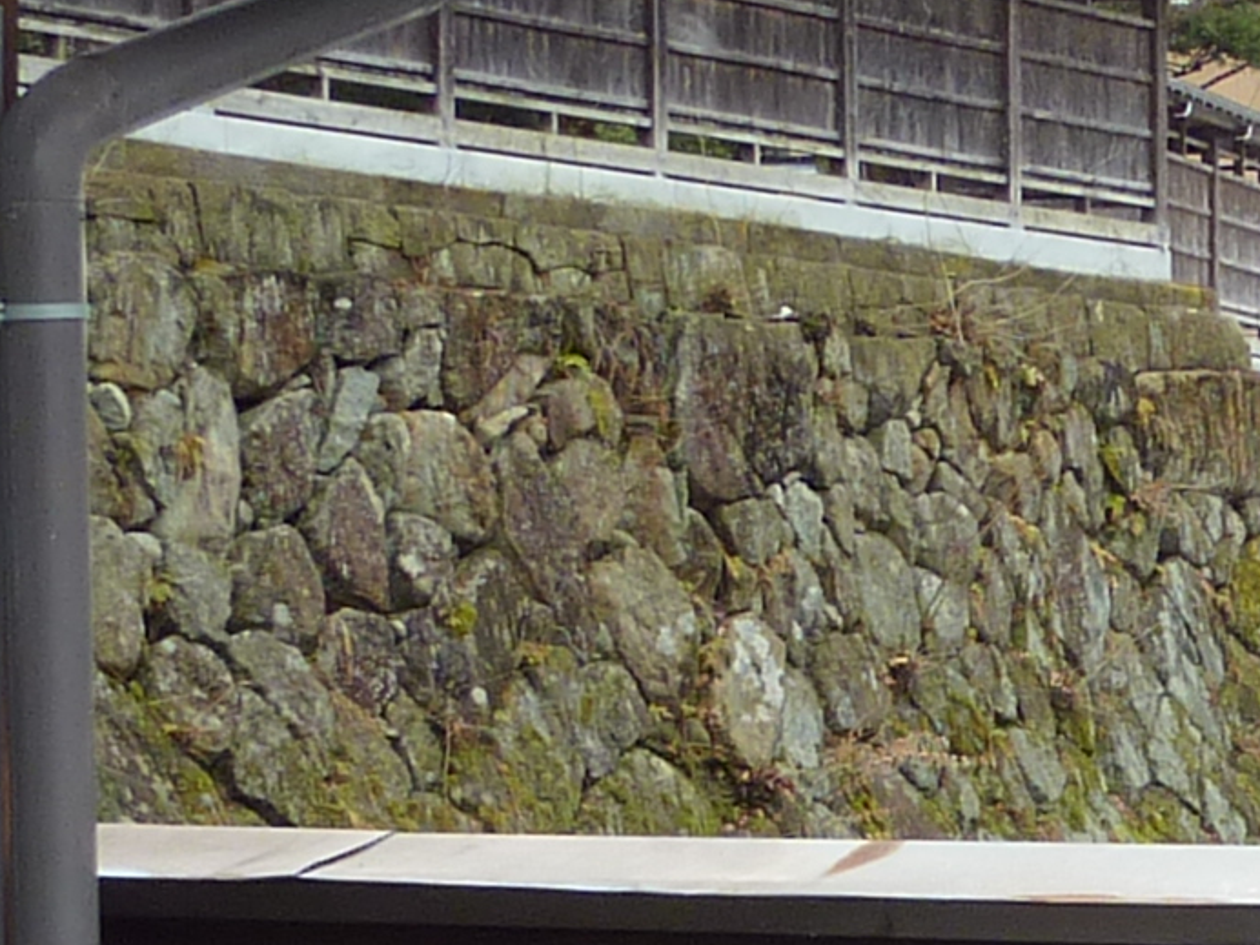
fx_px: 5169
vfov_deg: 10.3
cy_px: 1098
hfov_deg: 13.4
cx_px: 1633
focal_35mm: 142
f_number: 3.5
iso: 80
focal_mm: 4.4
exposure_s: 1/100
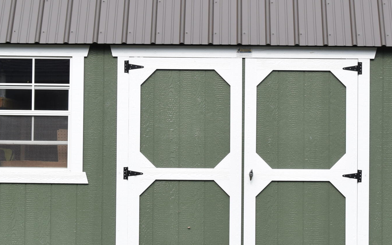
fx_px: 1015
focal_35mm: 95
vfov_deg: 13.8
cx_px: 232
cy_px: 111
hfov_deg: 21.8
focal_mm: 28
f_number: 9
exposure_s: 1/320
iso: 200
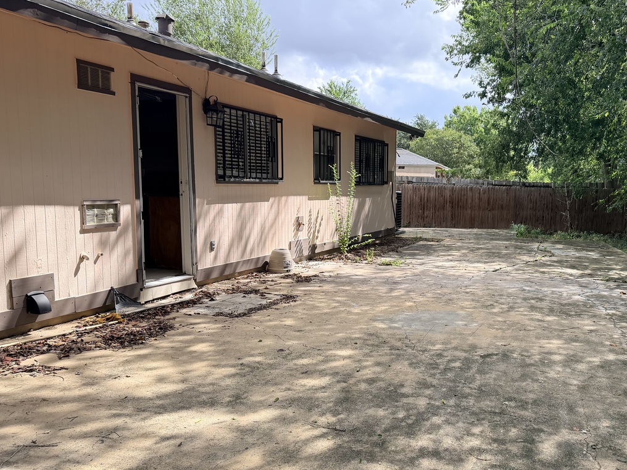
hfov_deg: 52.7
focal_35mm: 34
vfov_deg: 41.7
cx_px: 430
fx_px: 616
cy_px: 263
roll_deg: -0.1
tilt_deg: -5.3
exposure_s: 1/1812
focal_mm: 6.76
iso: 100
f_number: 1.78
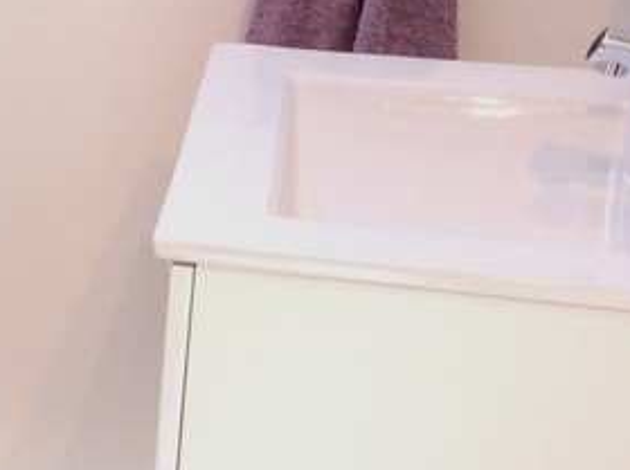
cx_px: -421
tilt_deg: -20.0
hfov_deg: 15.1
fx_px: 2126
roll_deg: +1.1
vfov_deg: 12.6
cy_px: 165
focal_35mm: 117
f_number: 2.4
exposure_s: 1/120
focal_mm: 3.3
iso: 50
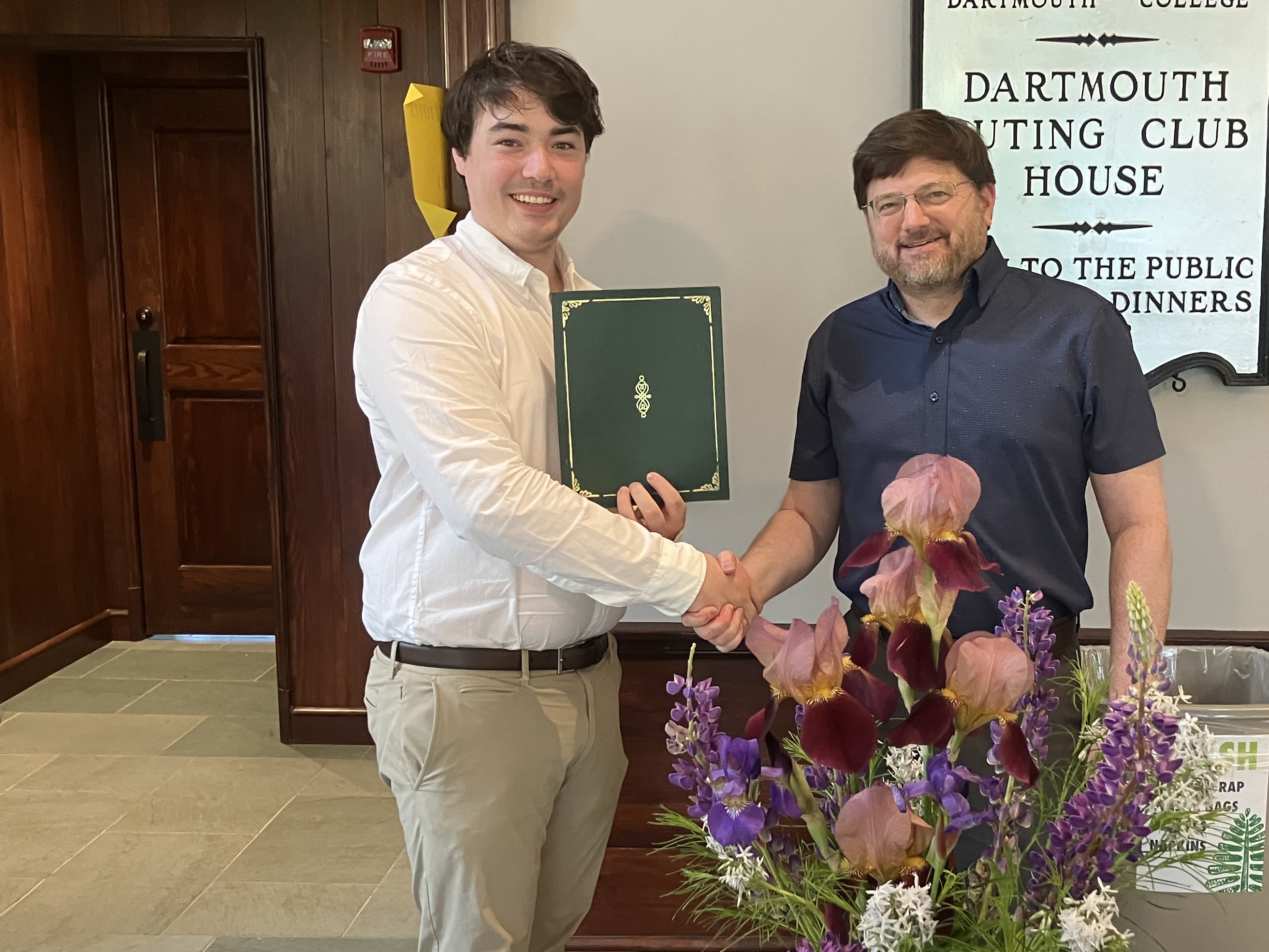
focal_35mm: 43
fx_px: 1576
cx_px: 828
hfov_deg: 43.3
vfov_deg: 33.6
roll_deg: -0.1
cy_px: 511
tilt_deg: -8.9
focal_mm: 3.99
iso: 200
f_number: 1.8
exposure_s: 1/60
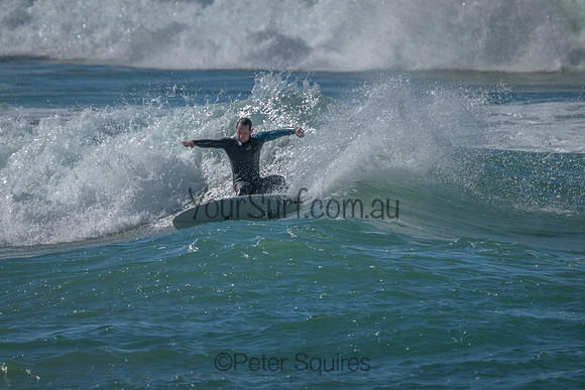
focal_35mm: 800
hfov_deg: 2.6
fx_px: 13002
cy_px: 195
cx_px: 292
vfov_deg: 1.7
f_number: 11
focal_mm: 800
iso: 1250
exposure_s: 1/2000
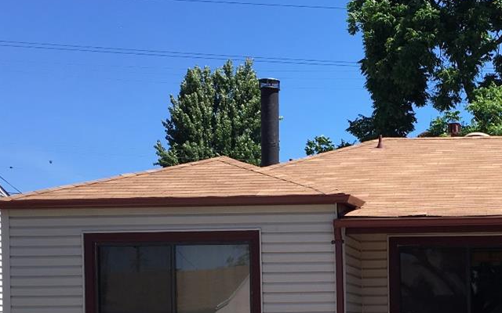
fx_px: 985
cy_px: 343
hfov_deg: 27.3
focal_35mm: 72
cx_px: 473
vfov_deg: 17.5
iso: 25
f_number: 2.2
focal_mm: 4.15
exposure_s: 1/1148
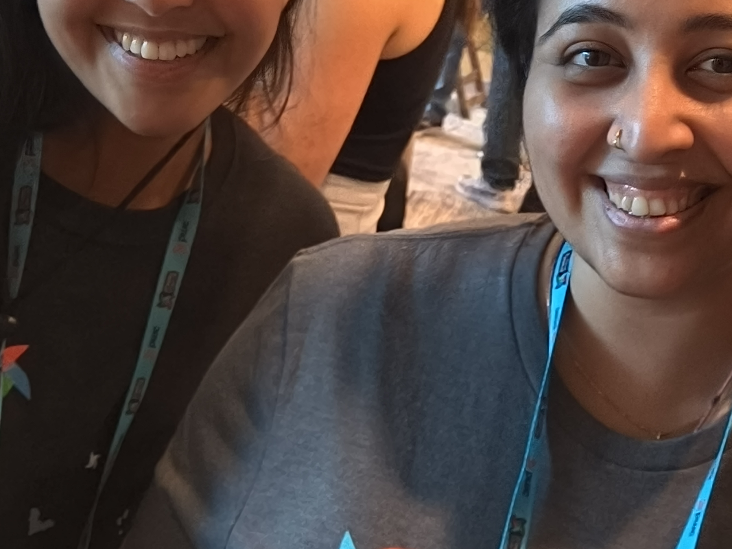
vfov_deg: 20.2
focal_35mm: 73
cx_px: 642
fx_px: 1544
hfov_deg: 25.9
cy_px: 263
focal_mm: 3.61
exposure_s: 1/50
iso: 287
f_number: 2.2
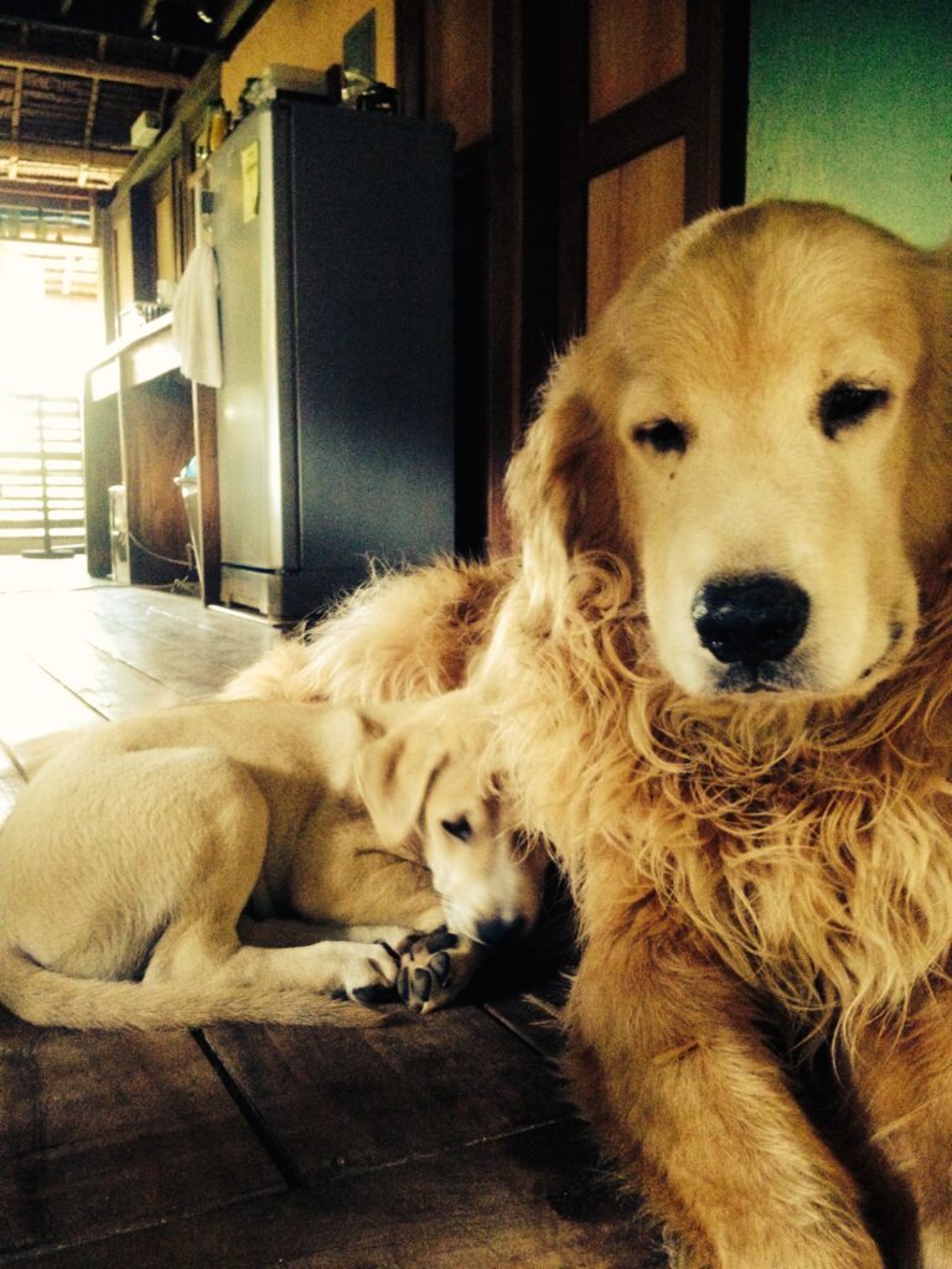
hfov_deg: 40.7
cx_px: 476
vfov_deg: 52.6
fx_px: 1283
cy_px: 634
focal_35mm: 35
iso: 800
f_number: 2.4
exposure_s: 1/15
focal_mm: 4.28
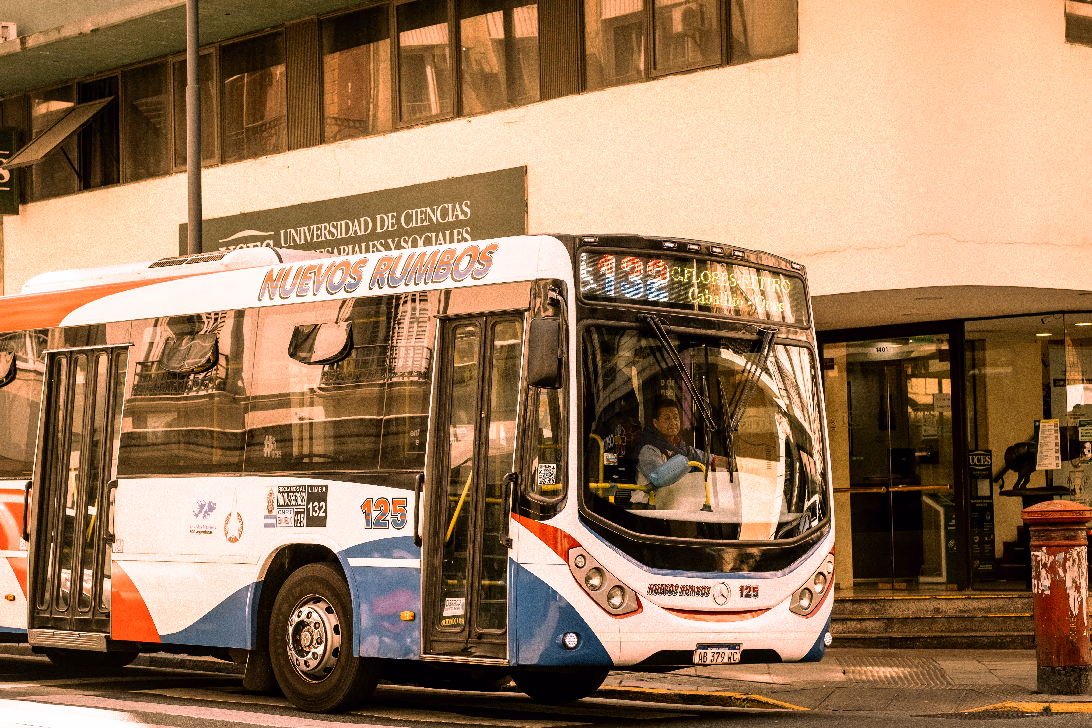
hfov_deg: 27.0
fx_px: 2275
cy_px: 364
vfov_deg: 18.2
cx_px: 546
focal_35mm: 75
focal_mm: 50
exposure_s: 1/300
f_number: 4
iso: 320
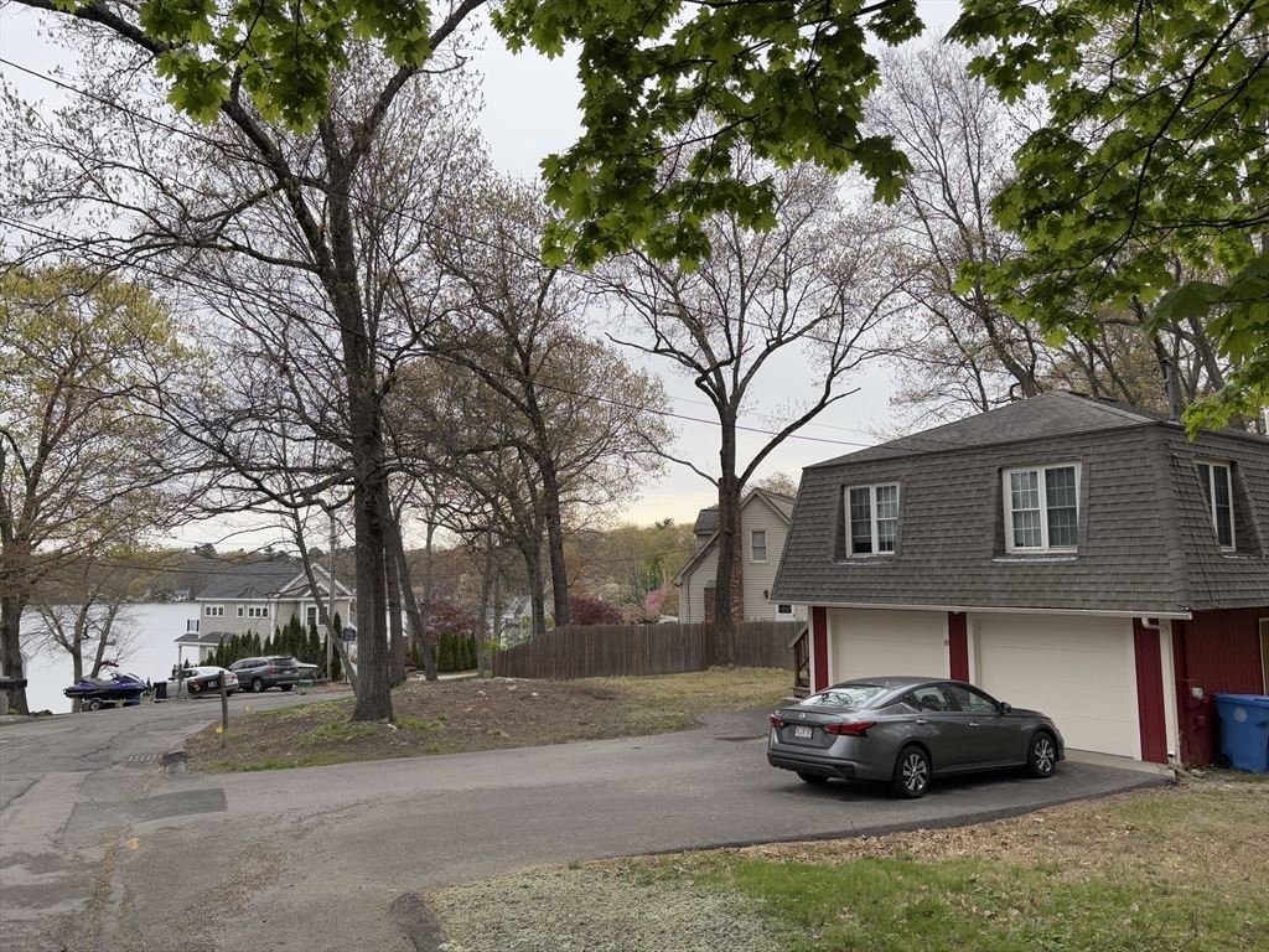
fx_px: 953
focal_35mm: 26
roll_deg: +1.3
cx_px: 634
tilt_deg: +6.6
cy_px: 476
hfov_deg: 67.3
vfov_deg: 53.1
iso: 50
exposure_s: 1/731
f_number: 1.6
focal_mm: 5.96
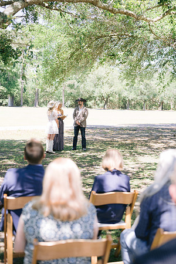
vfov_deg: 39.6
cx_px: 88
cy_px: 132
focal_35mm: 50
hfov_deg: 27.0
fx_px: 367
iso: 400
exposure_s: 1/1250
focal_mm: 50
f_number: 2.5
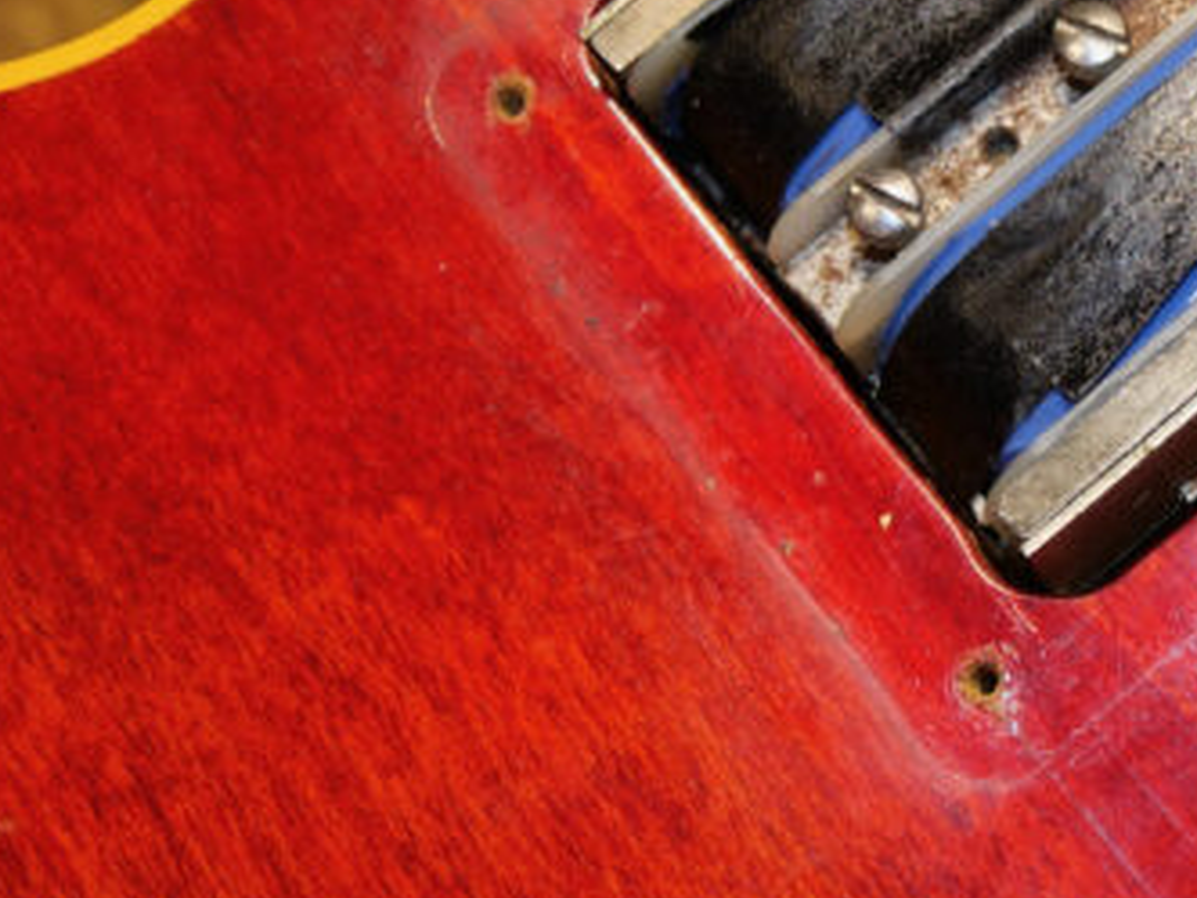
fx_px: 2663
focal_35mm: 77
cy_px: 130
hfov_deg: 23.7
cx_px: 1334
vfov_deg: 18.9
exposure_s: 1/50
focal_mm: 16
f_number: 4.5
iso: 200
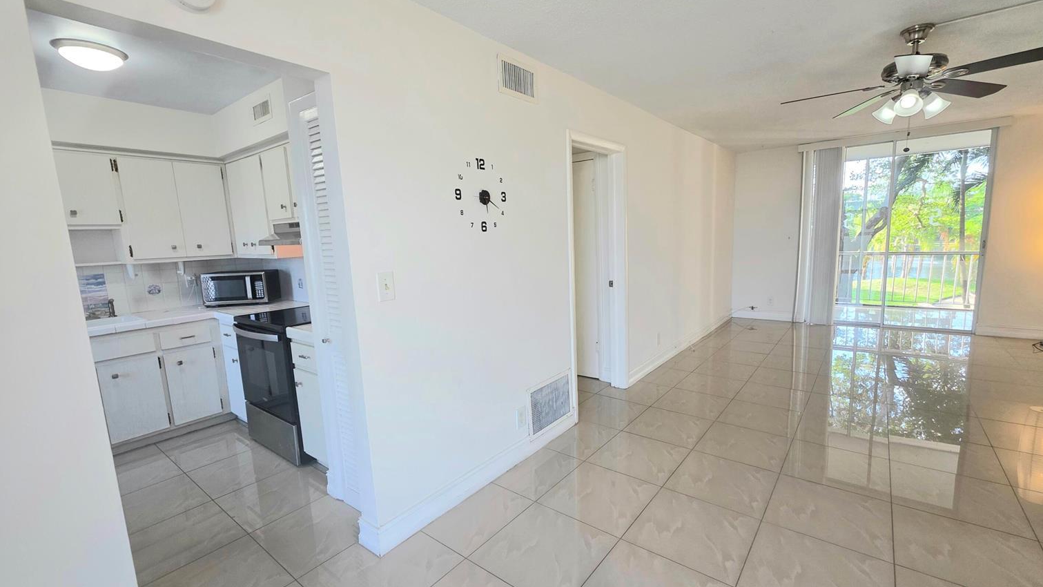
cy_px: 300
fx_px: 415
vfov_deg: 70.5
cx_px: 540
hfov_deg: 103.0
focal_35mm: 15
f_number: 1.9
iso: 125
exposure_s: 1/120
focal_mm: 2.2
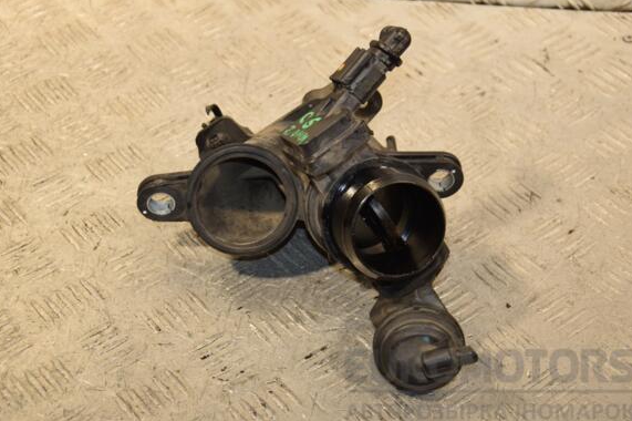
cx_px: 324
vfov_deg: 16.6
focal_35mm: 82
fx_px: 1439
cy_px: 218
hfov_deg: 24.8
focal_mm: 52
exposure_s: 1/160
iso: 800
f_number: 5
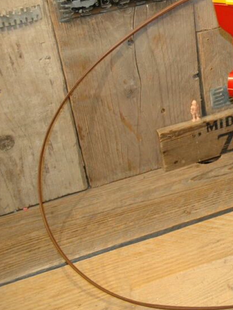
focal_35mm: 76
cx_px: 338
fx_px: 682
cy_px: 88
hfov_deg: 17.6
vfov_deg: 25.4
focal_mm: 24
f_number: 3.8
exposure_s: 1/125
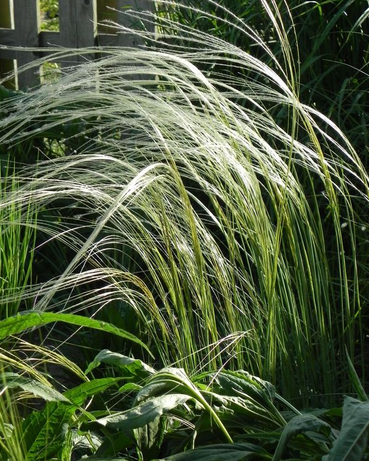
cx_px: 185
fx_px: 1078
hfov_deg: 19.4
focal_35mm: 79
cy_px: 228
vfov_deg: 24.1
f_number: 4.5
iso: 160
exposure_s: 1/640
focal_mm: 13.4
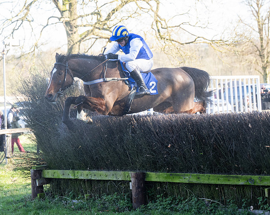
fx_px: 1012
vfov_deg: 12.2
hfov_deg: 15.2
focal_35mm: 127
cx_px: 112
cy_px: 117
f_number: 2.8
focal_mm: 70
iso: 800
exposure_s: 1/1250
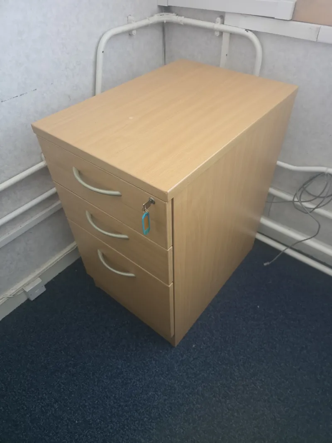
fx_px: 294
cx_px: 166
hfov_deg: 58.9
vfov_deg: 73.9
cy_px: 222
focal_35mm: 23
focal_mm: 6.3
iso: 500
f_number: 1.7
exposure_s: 1/50
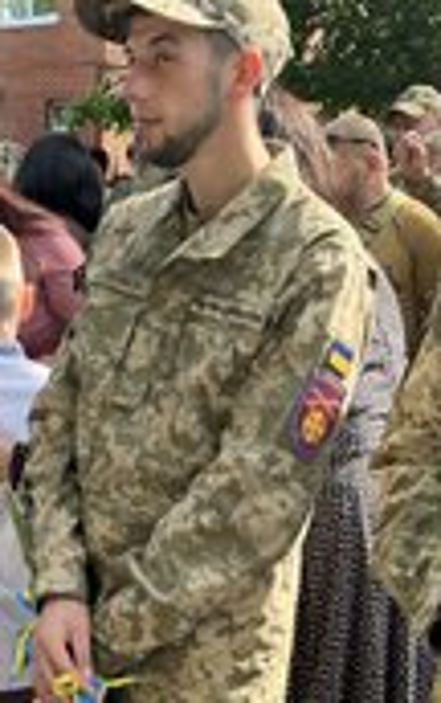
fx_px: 1227
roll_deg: -1.2
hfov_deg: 20.2
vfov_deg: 31.9
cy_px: 417
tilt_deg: -10.9
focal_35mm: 64
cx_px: 98
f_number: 1.5
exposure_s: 1/198
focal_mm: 5.7
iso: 40
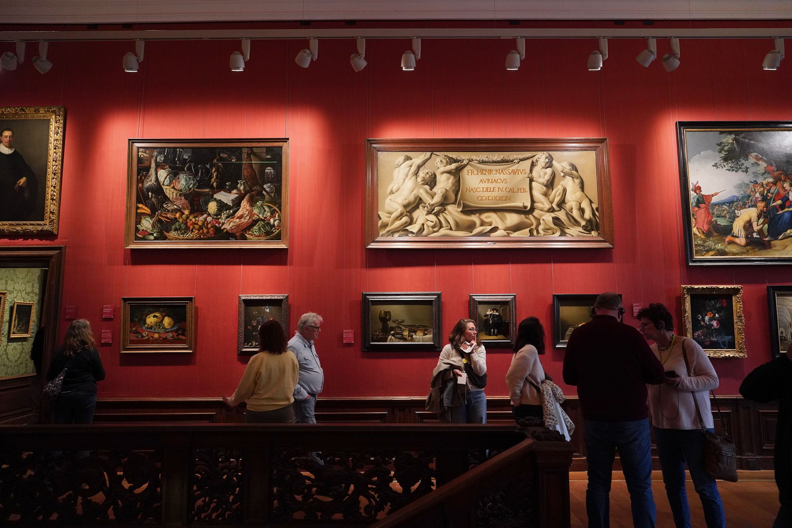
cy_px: 264
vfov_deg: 53.1
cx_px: 396
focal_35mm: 24
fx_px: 528
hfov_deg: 73.7
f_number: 3.5
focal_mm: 24
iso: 3200
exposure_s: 1/80
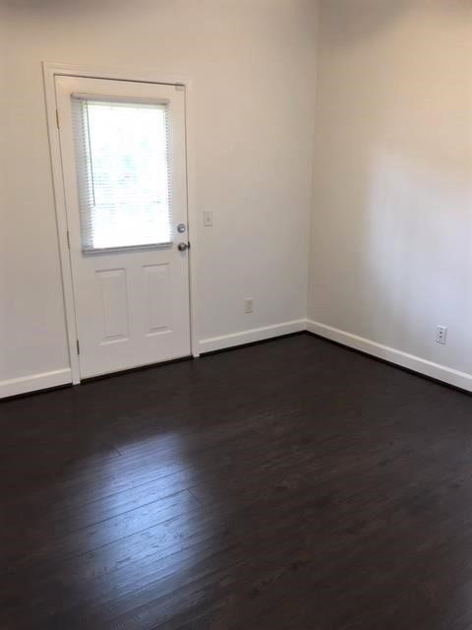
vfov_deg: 61.7
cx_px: 236
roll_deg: +0.0
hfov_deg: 48.2
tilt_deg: -15.4
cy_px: 315
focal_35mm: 29
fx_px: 527
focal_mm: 4.15
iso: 25
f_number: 2.2
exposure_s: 1/15
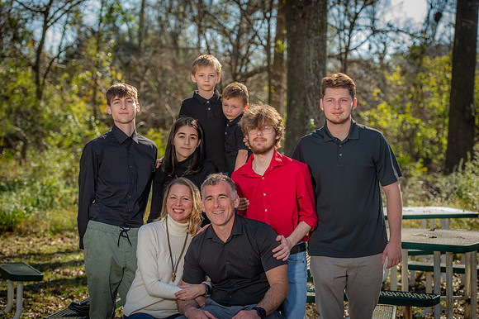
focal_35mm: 86
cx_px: 240
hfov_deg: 23.7
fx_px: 1144
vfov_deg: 15.9
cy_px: 160
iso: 50
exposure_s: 1/250
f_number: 4
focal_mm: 86
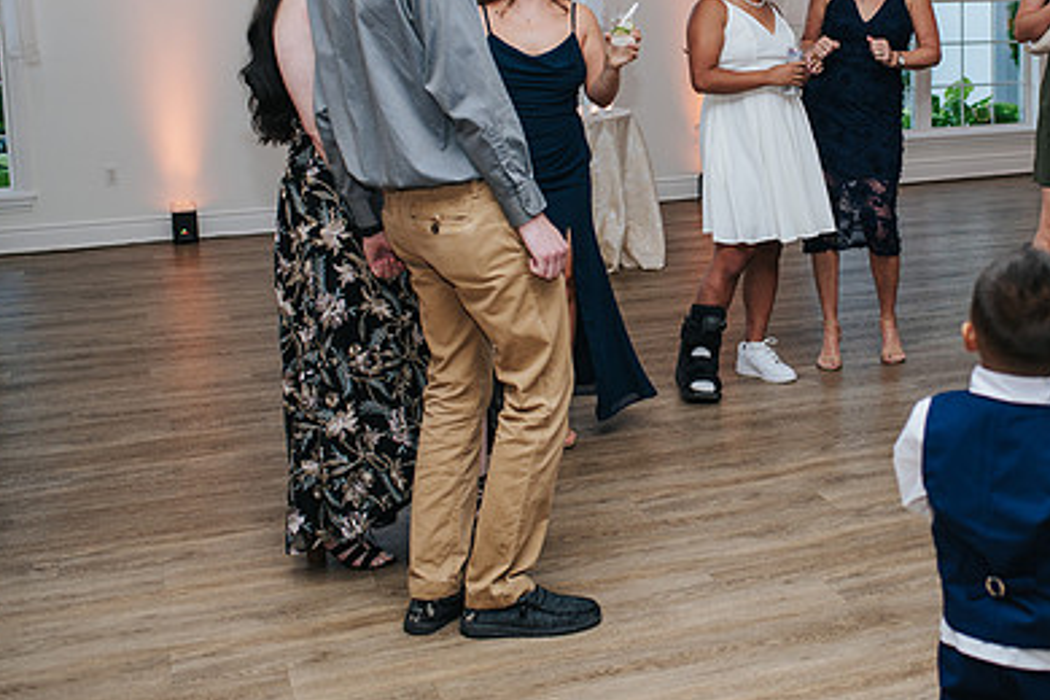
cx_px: 740
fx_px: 1517
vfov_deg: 25.8
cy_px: 215
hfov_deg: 37.6
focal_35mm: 52
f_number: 3.2
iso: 800
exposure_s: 1/200
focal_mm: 35
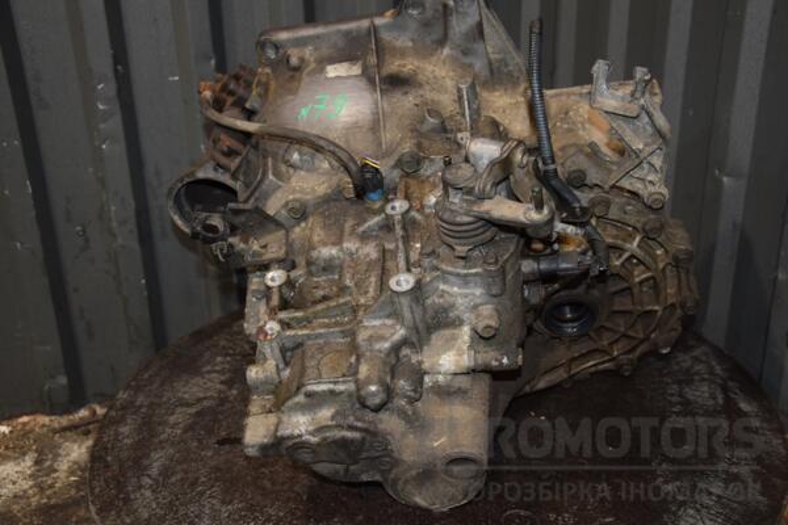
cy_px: 262
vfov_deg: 34.2
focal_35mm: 39
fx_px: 854
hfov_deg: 49.6
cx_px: 394
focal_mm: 26
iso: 800
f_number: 5
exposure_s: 1/60
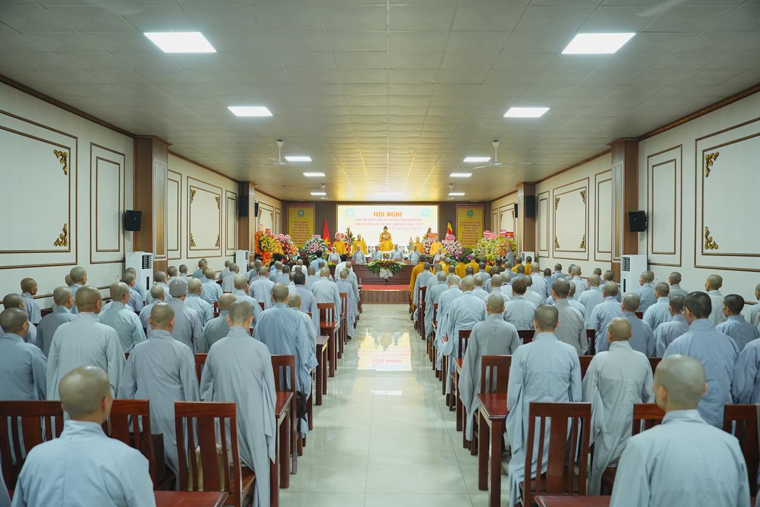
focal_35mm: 27
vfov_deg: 47.9
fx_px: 570
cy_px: 254
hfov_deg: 67.4
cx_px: 380
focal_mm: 27
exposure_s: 1/125
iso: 3200
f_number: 3.5
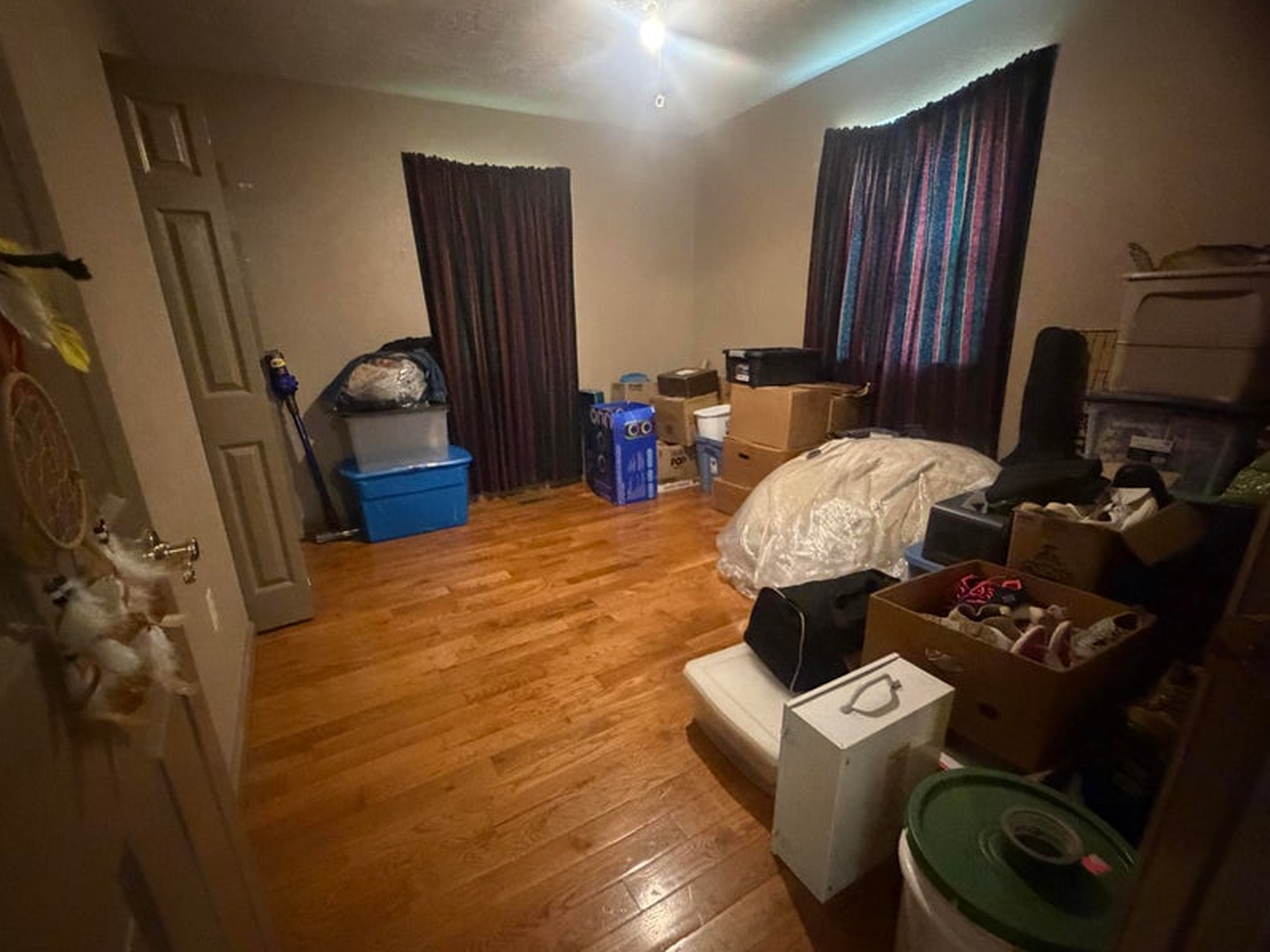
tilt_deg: -18.0
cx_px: 598
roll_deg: +3.0
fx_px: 550
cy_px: 496
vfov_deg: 81.7
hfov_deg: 98.1
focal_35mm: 15
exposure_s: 1/30
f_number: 2.2
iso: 1250
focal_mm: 2.22
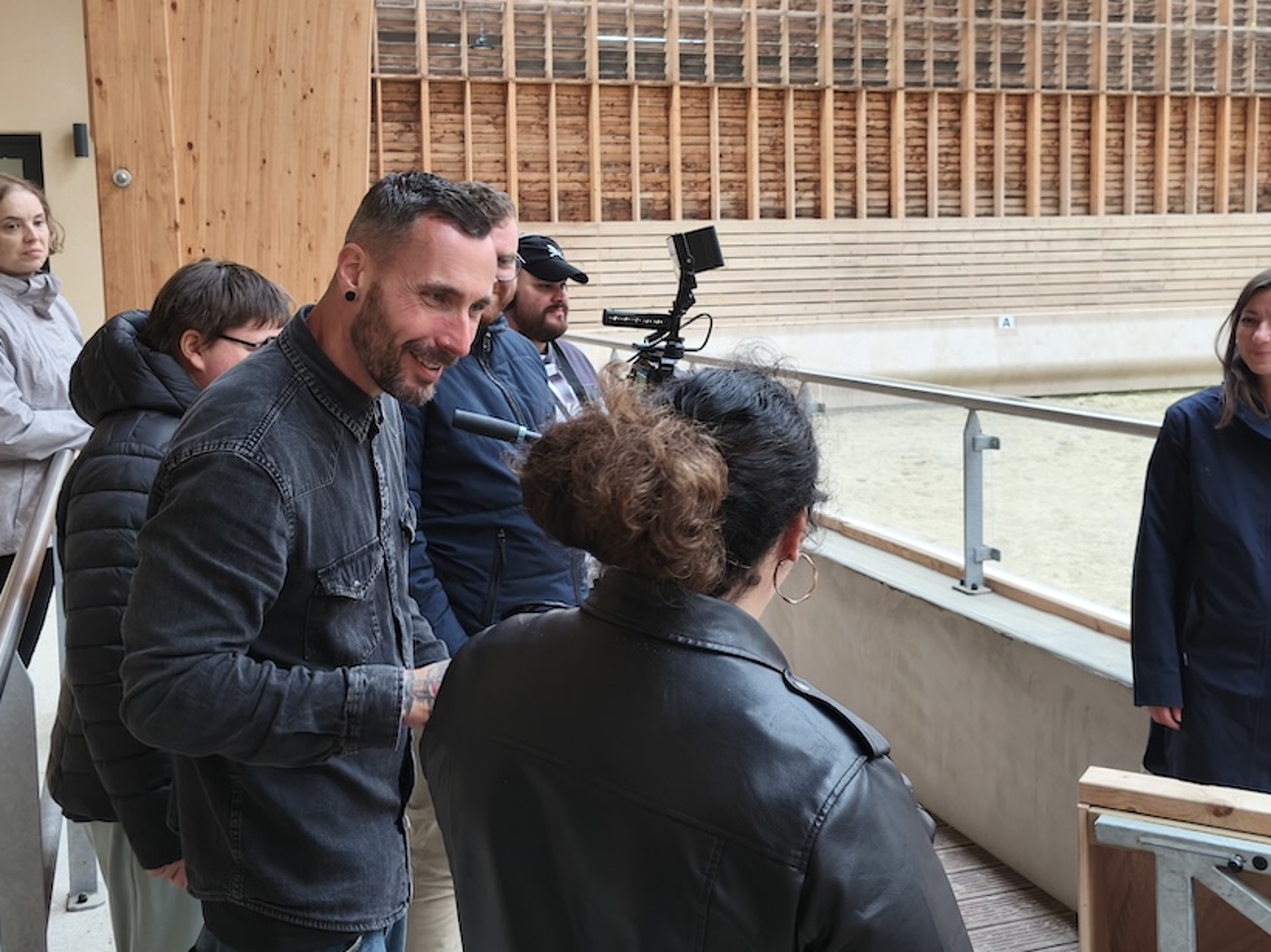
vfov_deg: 36.6
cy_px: 376
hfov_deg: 47.9
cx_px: 652
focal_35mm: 39
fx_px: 1431
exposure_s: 1/100
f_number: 1.7
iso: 250
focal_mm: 5.35
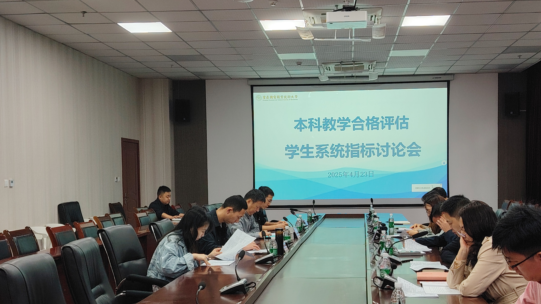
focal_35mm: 48
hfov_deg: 42.8
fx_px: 689
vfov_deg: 24.8
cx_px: 307
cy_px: 206
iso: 428
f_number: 1.75
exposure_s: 1/50
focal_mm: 5.25
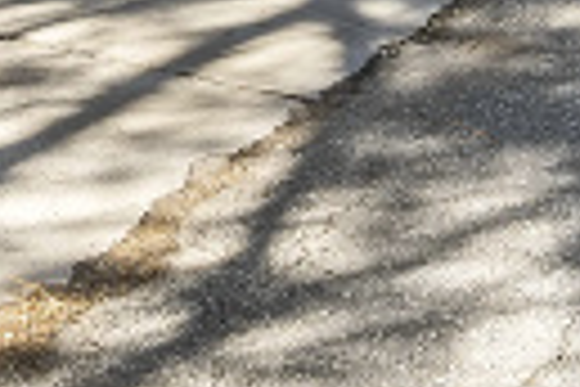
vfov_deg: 9.2
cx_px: -256
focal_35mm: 134
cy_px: -533
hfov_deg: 14.4
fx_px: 2159
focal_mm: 27
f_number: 11
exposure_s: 1/25
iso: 100
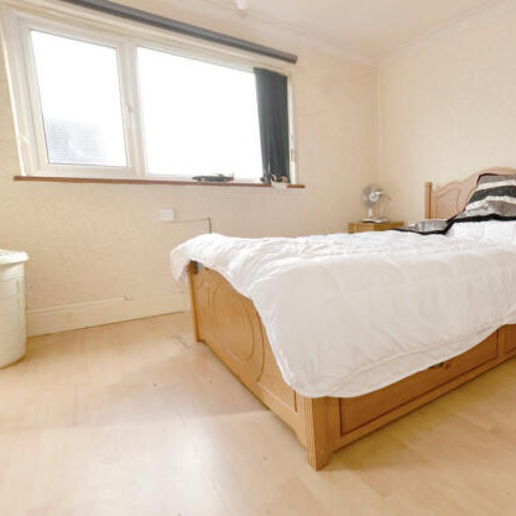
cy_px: 256
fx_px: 337
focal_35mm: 20
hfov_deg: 68.9
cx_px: 400
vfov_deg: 74.8
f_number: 5
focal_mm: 10
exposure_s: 1/100
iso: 200
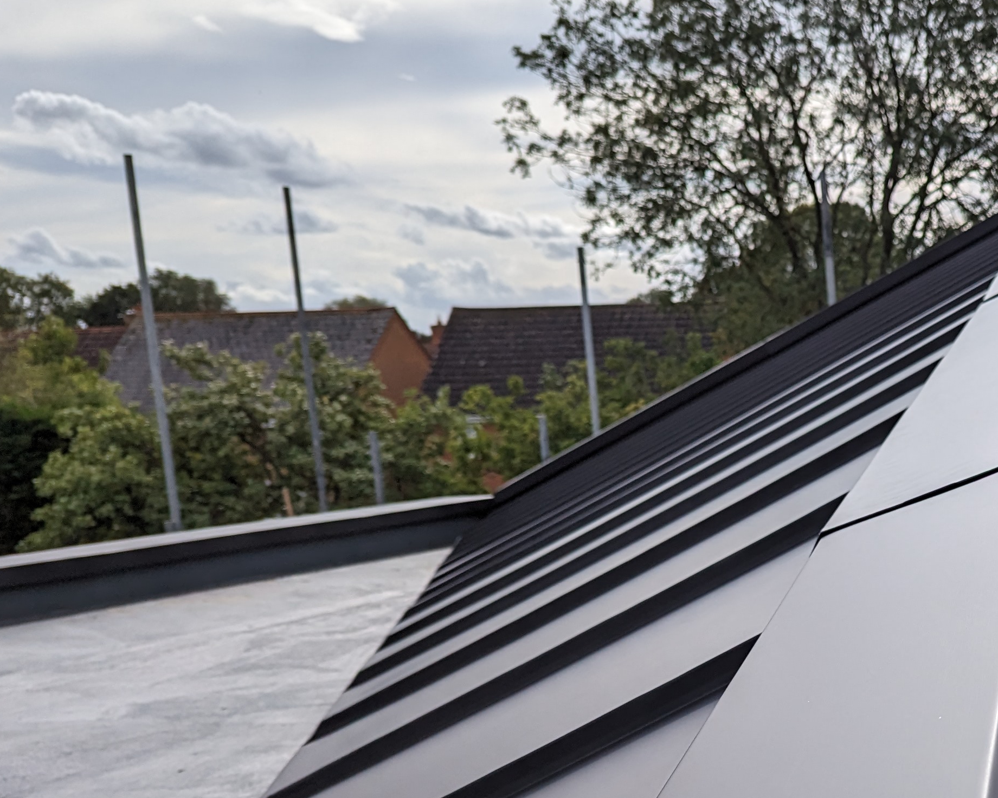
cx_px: 1057
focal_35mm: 52
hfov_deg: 32.3
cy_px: 670
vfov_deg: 28.3
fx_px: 1536
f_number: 1.85
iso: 47
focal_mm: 6.81
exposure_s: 1/3774
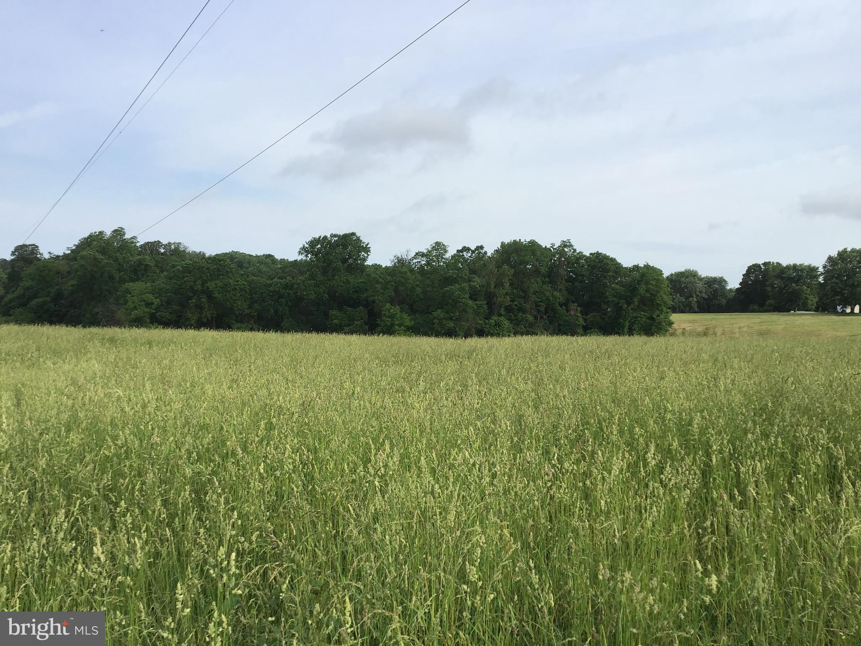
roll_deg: -0.8
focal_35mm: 31
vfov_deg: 45.4
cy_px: 323
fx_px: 771
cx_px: 430
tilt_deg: -2.4
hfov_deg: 58.4
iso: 25
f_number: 2.4
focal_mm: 3.3
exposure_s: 1/936
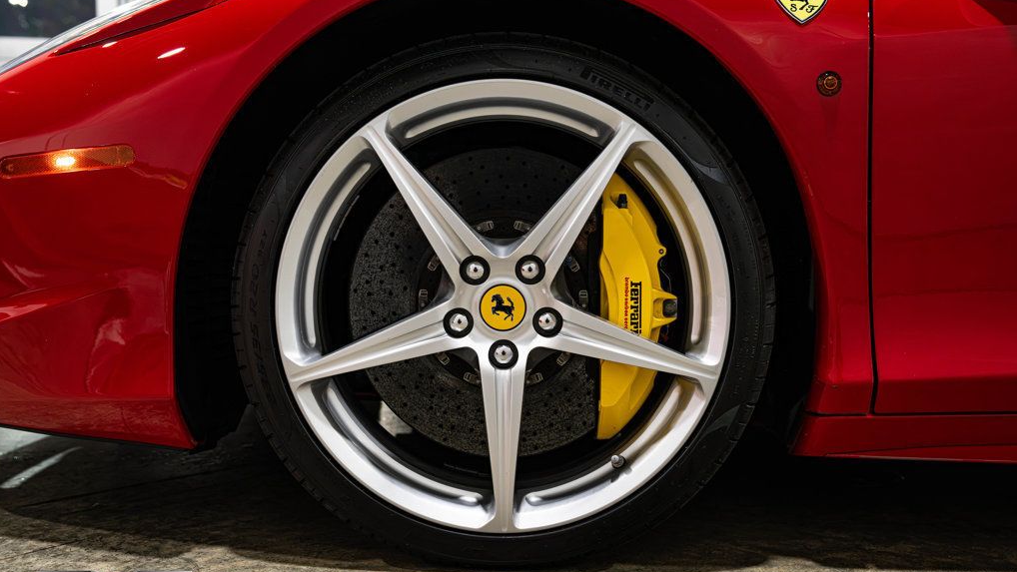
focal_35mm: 39
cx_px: 508
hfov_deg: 51.6
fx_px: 1052
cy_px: 302
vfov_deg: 30.4
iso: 1600
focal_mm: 37
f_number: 4
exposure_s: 1/80
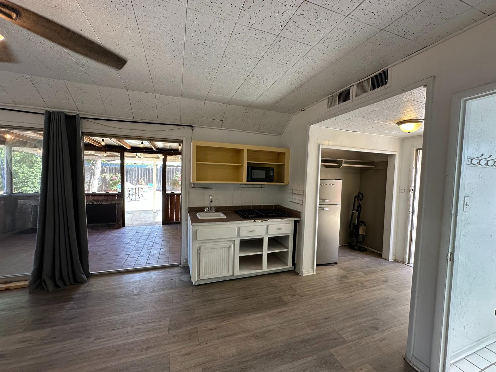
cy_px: 186
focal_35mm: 14
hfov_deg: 102.1
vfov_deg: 85.7
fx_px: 201
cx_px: 248
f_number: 2.2
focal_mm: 2.22
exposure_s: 1/120
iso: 160
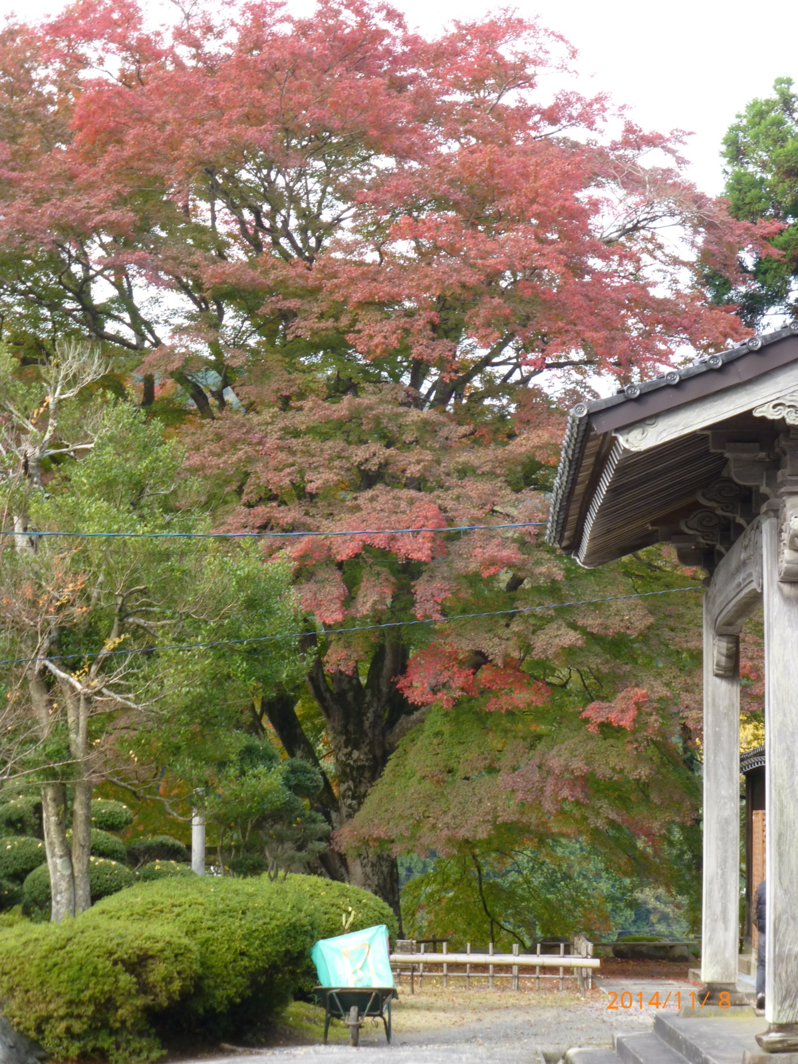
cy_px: 532
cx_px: 399
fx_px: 3135
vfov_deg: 19.3
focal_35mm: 102
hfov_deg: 14.5
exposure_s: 1/80
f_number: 5.3
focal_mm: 18.2
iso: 160
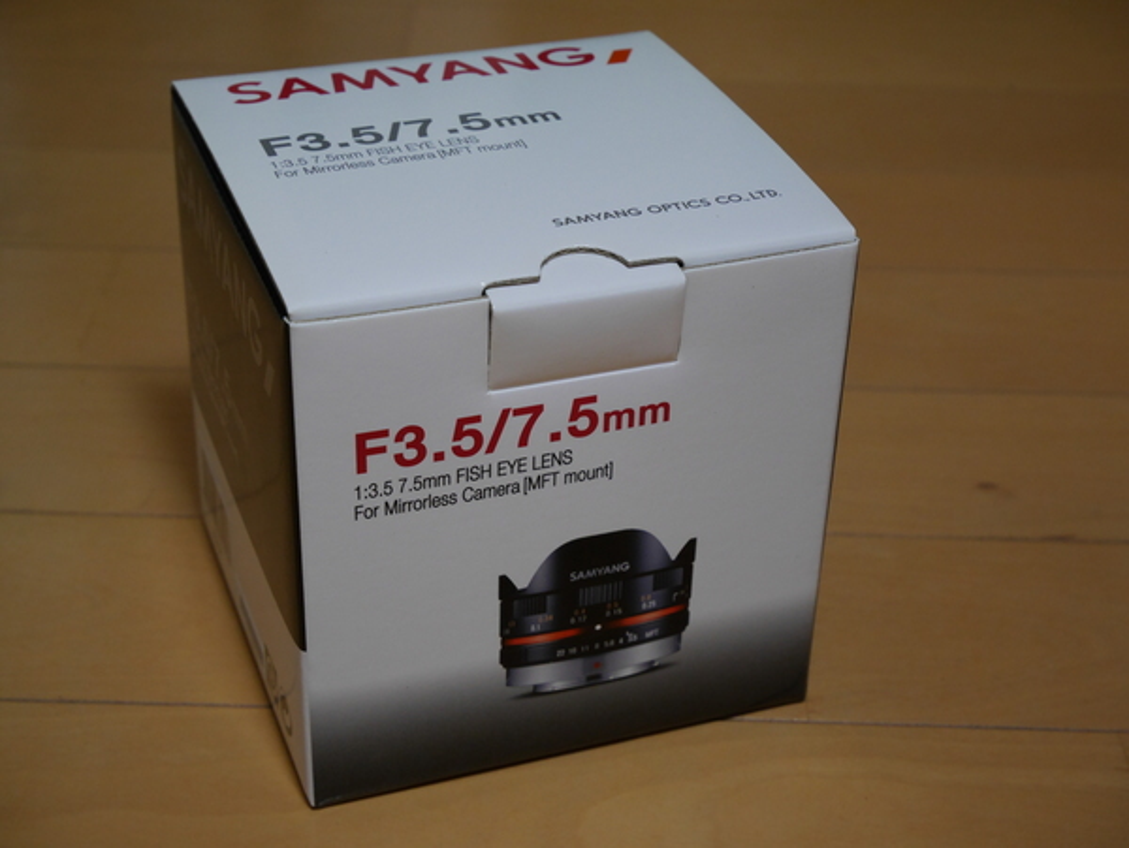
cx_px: 564
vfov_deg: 23.0
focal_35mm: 64
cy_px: 424
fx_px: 2089
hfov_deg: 30.2
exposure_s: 1/80
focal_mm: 32
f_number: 5.6
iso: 1000
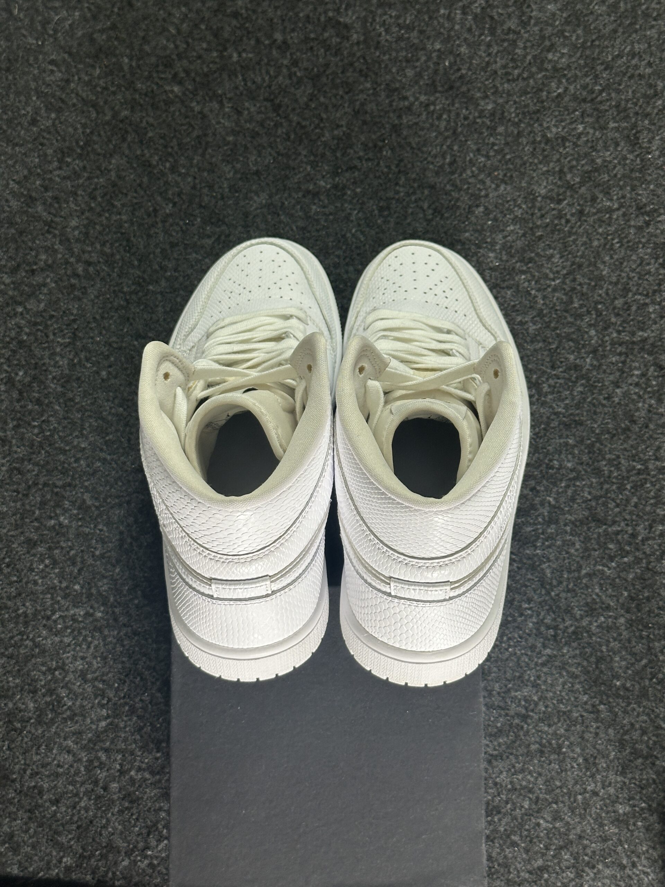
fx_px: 1229
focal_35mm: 48
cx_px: 332
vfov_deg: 39.7
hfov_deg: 30.3
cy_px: 444
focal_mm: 6.86
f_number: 1.78
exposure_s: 1/50
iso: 100
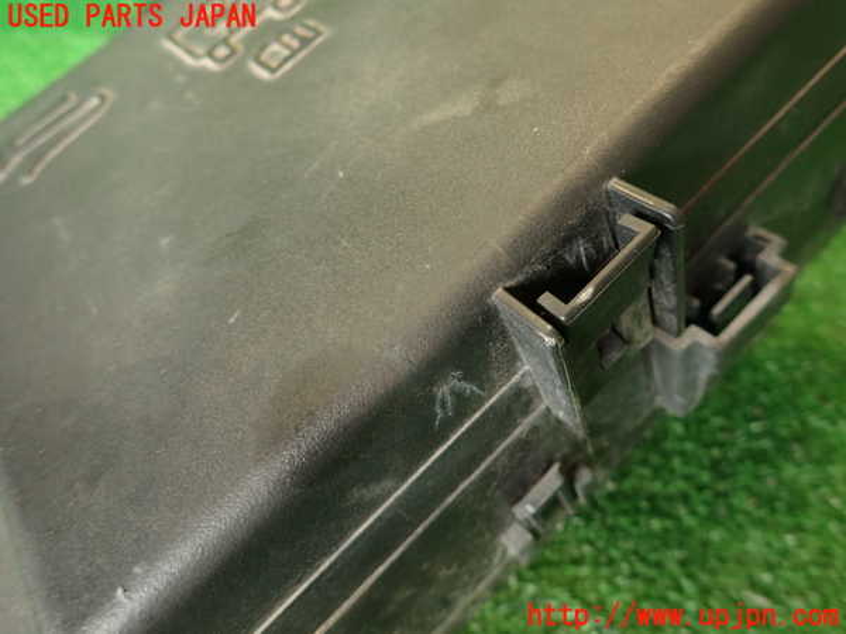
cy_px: 317
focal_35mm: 25
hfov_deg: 69.4
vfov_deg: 54.9
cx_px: 423
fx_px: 611
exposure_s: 1/30
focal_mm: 4.5
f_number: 2
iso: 200
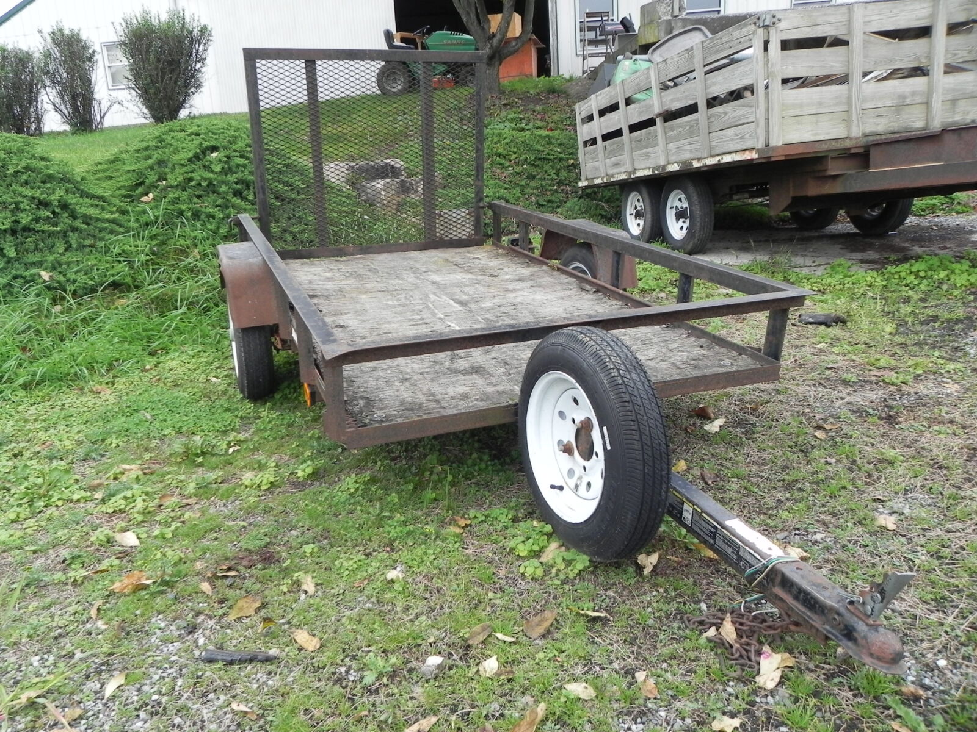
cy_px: 366
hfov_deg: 67.3
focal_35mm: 26
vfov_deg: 53.1
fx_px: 734
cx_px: 488
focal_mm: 4.6
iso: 160
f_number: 4.5
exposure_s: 1/116
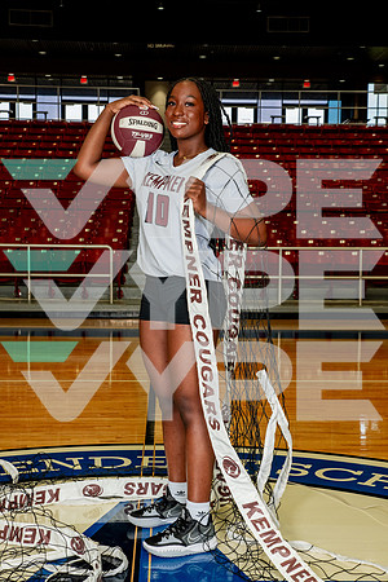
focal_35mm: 55
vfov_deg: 36.2
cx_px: 194
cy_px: 291
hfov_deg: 24.6
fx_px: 889
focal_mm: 55
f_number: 7.1
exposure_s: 1/200
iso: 800
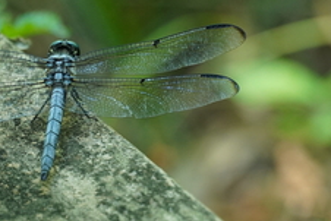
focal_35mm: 501
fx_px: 4611
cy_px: 102
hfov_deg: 4.1
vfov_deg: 2.7
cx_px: 73
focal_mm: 135
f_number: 5.6
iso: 1000
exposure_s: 1/80
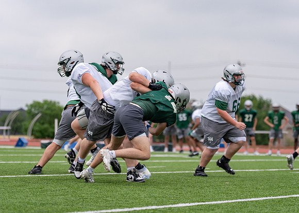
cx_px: 156
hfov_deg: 13.4
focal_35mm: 150
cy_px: 108
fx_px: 1271
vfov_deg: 9.6
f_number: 2.8
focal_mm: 117
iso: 160
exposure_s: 1/2500
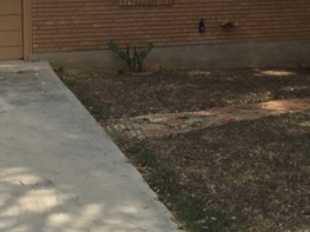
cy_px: 1
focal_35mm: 83
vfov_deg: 17.4
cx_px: 208
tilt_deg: +0.3
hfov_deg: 23.4
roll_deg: +1.7
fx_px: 743
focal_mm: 4.15
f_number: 2.2
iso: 32
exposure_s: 1/1582
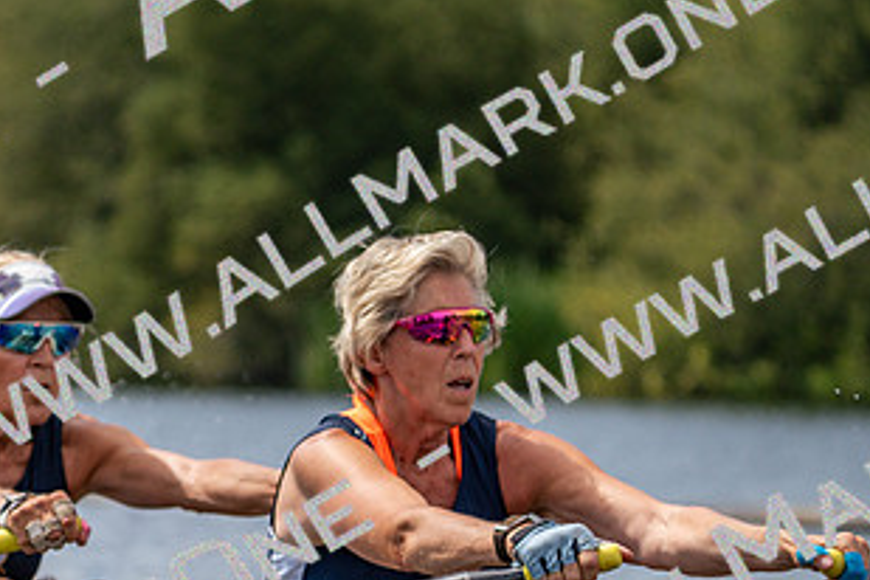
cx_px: 290
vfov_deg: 3.7
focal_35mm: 376
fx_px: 9086
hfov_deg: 5.5
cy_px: 472
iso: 250
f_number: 5.6
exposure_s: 1/1600
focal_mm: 200
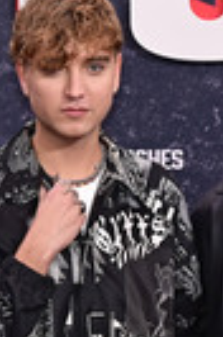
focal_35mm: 187
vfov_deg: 10.9
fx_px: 1747
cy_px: 329
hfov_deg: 7.3
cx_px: 166
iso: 1600
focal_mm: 55
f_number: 6.3
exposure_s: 1/200
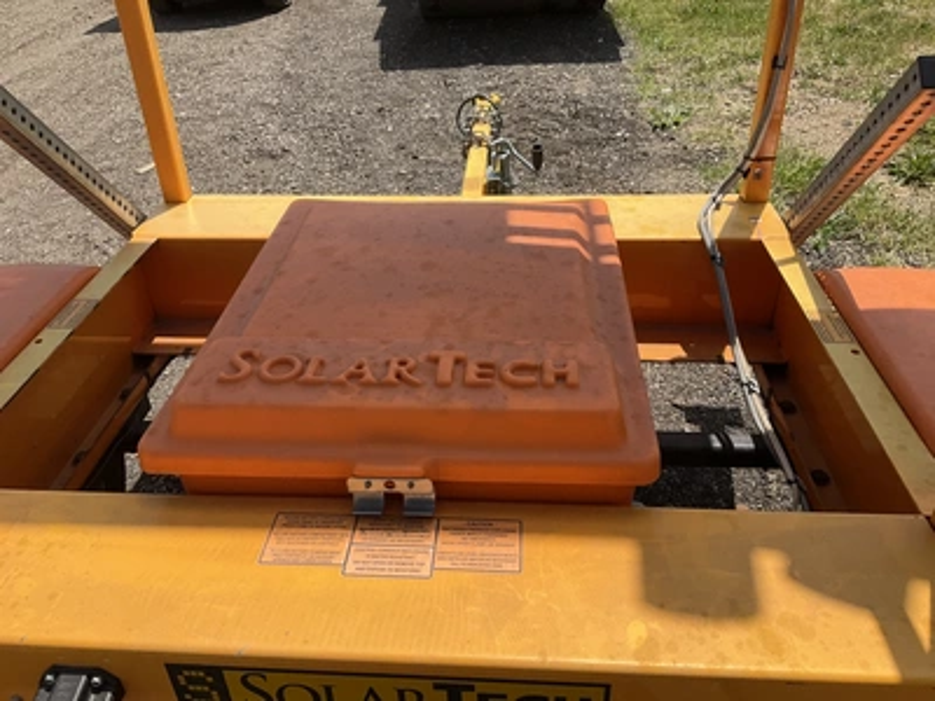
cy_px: 350
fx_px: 783
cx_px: 468
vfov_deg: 48.2
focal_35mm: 29
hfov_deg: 61.7
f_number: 1.8
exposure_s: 1/2058
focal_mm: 3
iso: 25
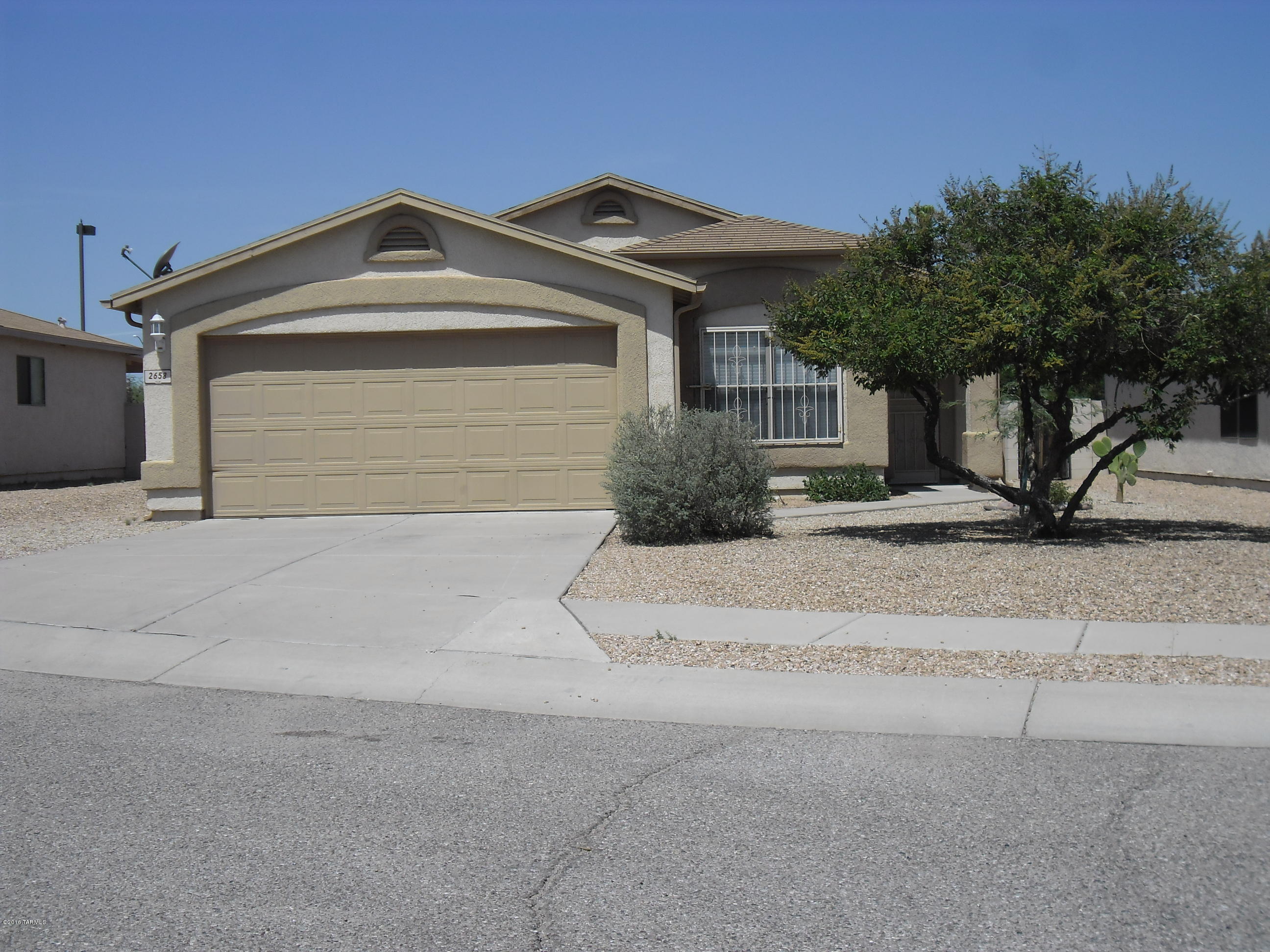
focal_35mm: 52
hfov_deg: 36.8
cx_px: 635
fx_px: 1908
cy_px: 476
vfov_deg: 28.0
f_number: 5
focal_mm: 9.3
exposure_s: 1/1000
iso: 80
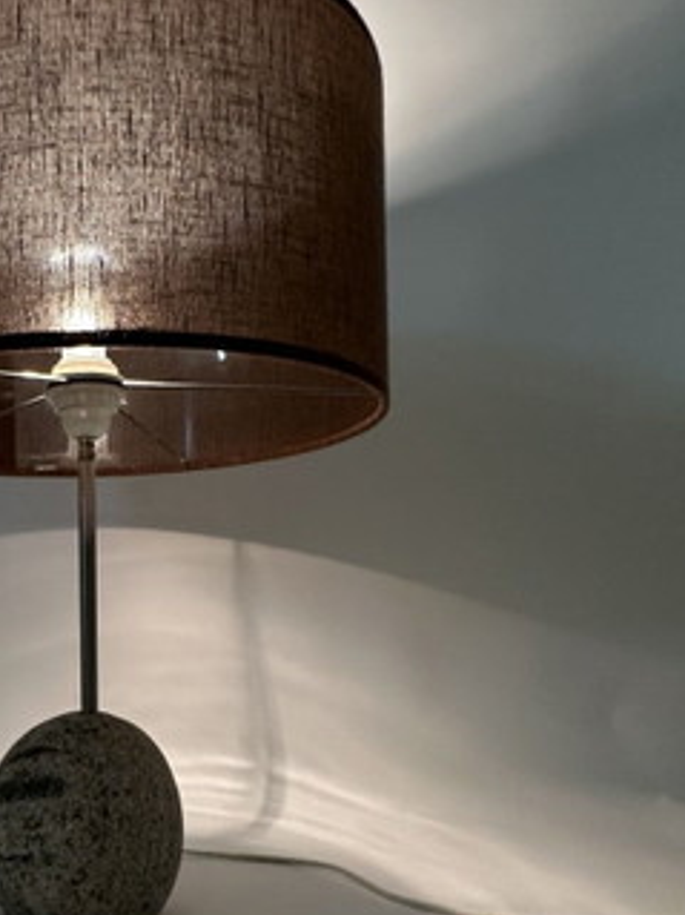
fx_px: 792
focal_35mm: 30
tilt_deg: -1.3
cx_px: 89
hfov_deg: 43.4
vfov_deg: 59.0
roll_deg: +0.5
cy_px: 584
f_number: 2.2
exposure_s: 1/50
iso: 250
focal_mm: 2.22
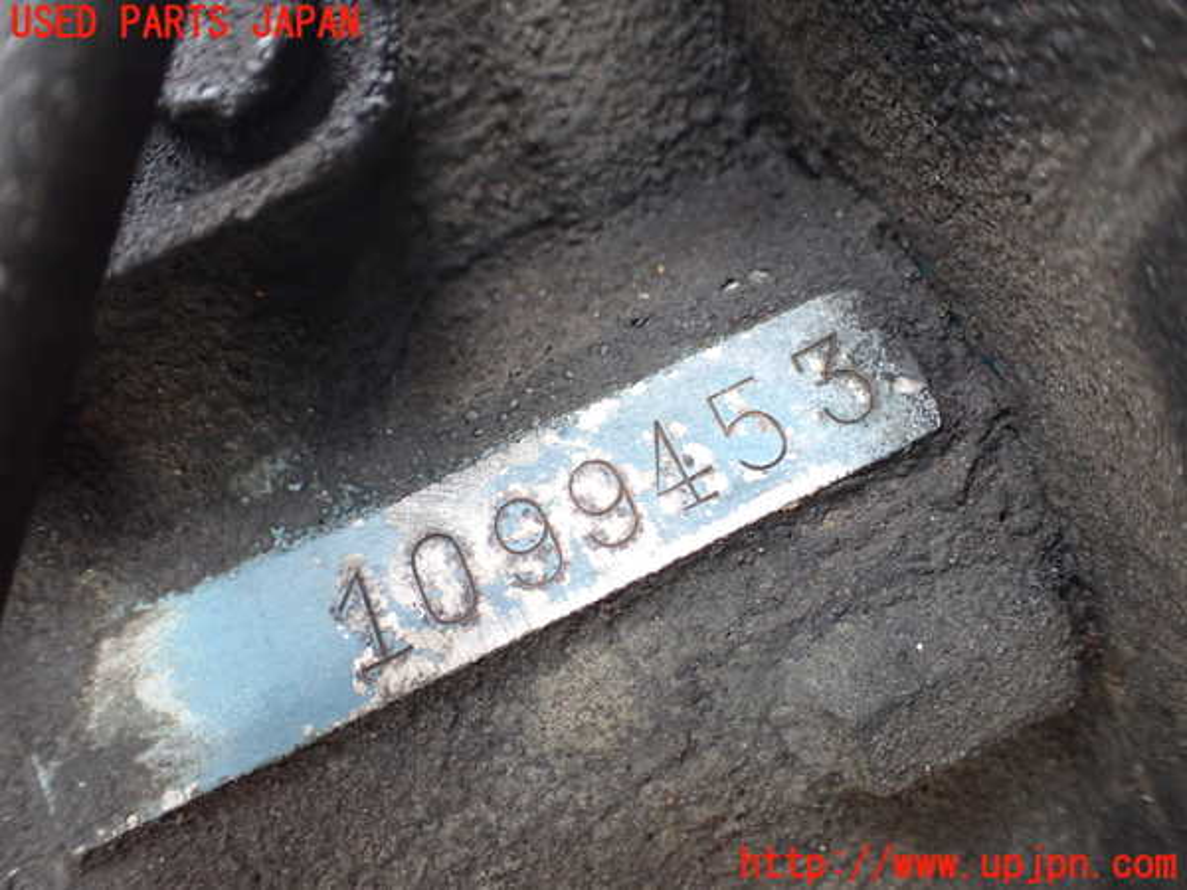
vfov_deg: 46.8
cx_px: 594
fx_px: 1029
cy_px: 445
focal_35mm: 30
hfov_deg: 60.0
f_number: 2.3
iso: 400
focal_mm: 5.4
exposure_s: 1/125
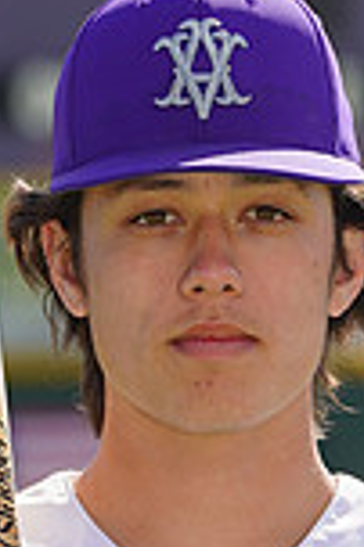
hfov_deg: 1.6
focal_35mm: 872
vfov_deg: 2.4
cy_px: 763
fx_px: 13255
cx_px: 216
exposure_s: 1/250
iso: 100
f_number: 8
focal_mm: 229
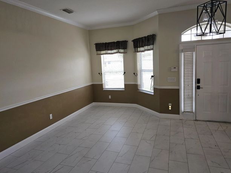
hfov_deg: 71.6
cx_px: 115
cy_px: 84
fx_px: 160
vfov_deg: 56.8
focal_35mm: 24
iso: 50
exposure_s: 1/60
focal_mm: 6.3
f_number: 1.7
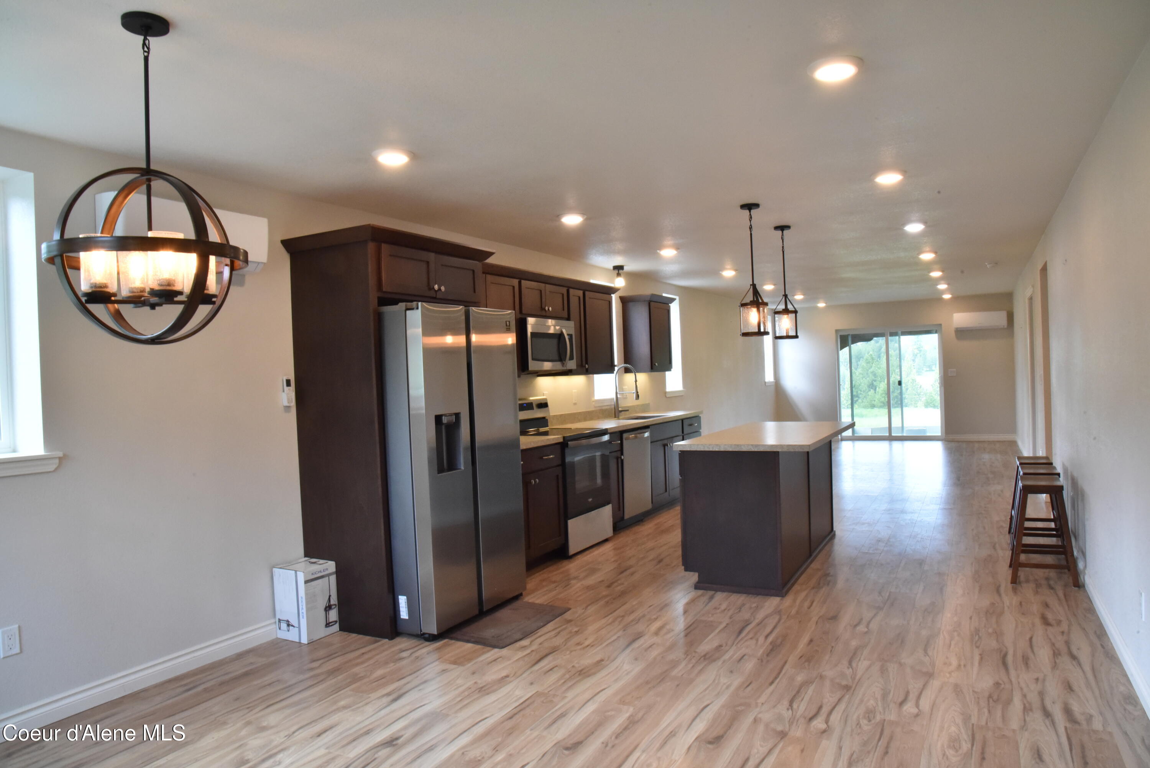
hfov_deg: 73.7
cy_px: 384
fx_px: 767
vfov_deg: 53.2
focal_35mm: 24
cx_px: 575
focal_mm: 24
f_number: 22
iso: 3600
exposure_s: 1/25
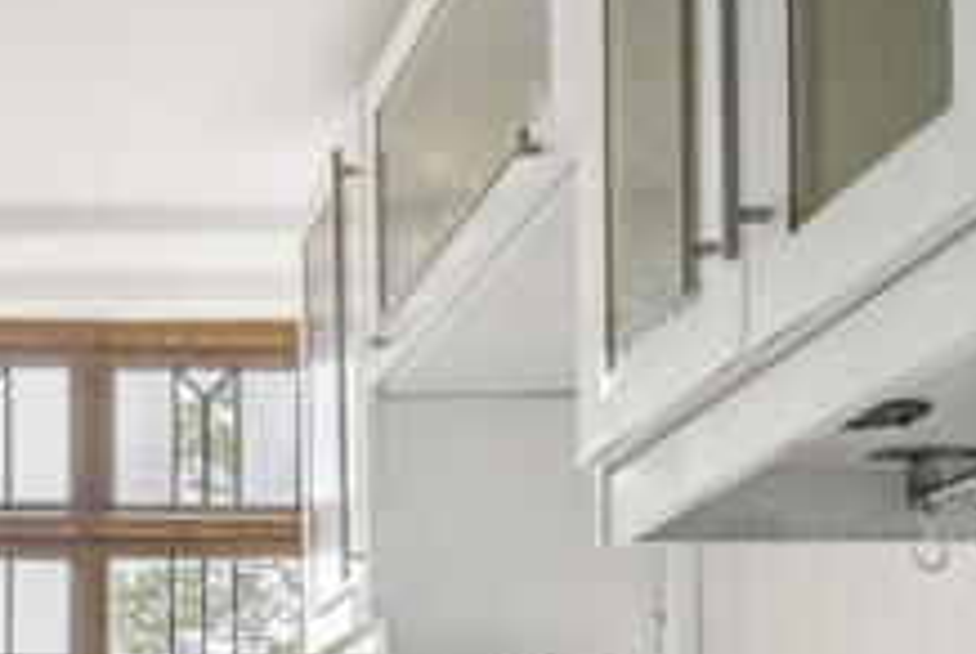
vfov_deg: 21.1
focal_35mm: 58
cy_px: 880
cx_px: -54
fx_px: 1564
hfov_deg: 31.4
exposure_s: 1/4
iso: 250
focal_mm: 19.2
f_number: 14
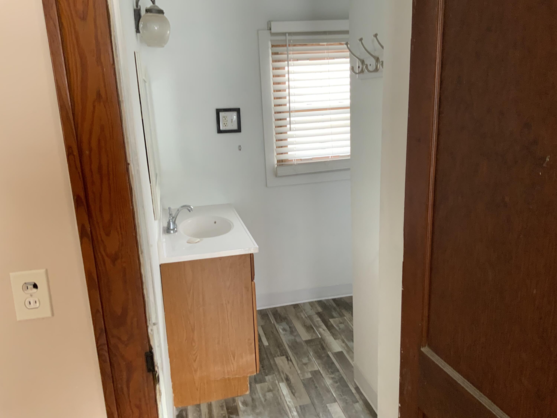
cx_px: 278
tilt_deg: -11.8
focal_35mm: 29
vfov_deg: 48.2
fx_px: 467
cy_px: 209
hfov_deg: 61.7
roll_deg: +2.3
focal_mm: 3
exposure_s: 1/60
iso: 125
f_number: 1.8
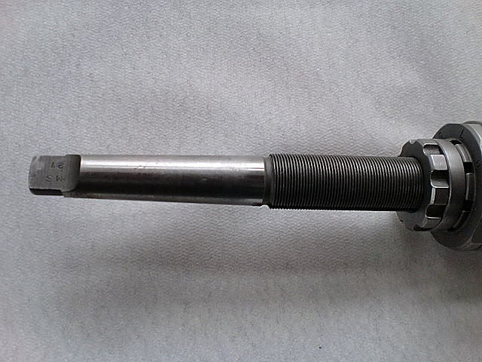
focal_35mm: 35
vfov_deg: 40.7
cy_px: 181
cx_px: 241
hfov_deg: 52.6
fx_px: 487
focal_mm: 6.3
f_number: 3.1
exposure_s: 1/60
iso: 160
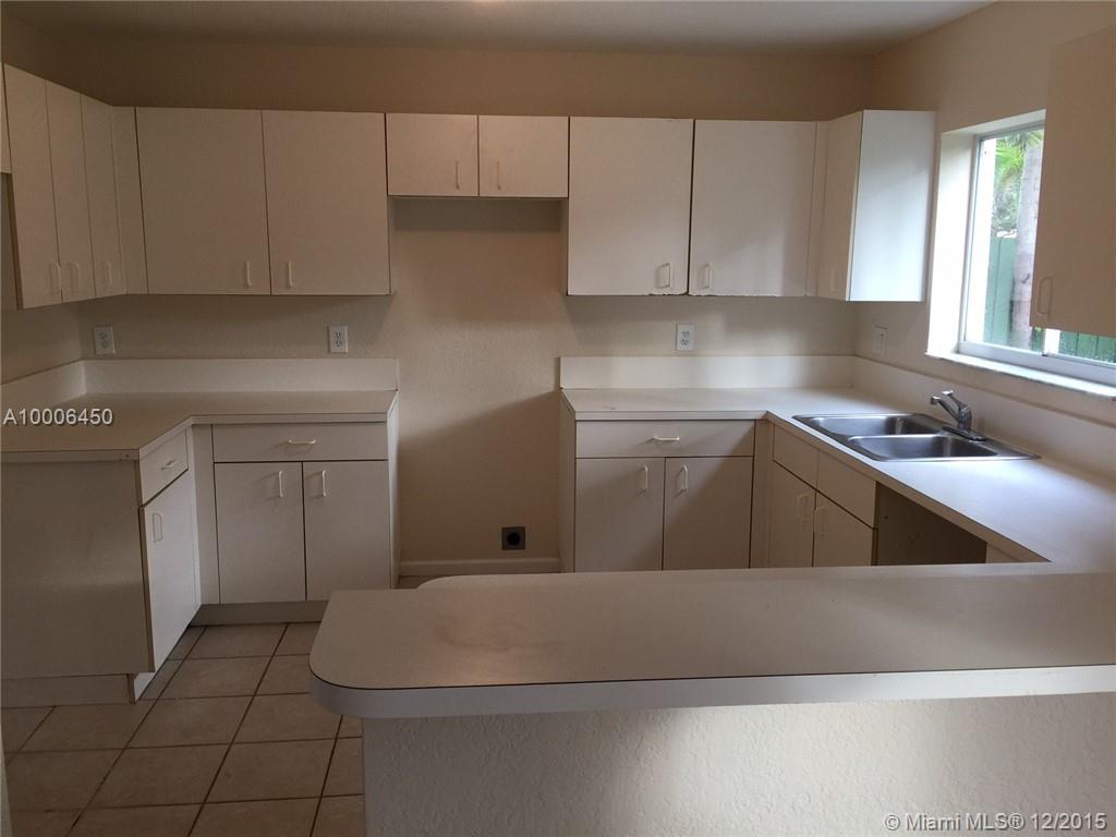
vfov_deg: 48.2
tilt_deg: -9.5
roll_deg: -0.9
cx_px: 558
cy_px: 418
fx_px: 935
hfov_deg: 61.7
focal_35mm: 29
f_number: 2.2
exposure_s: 1/30
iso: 32
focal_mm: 4.15
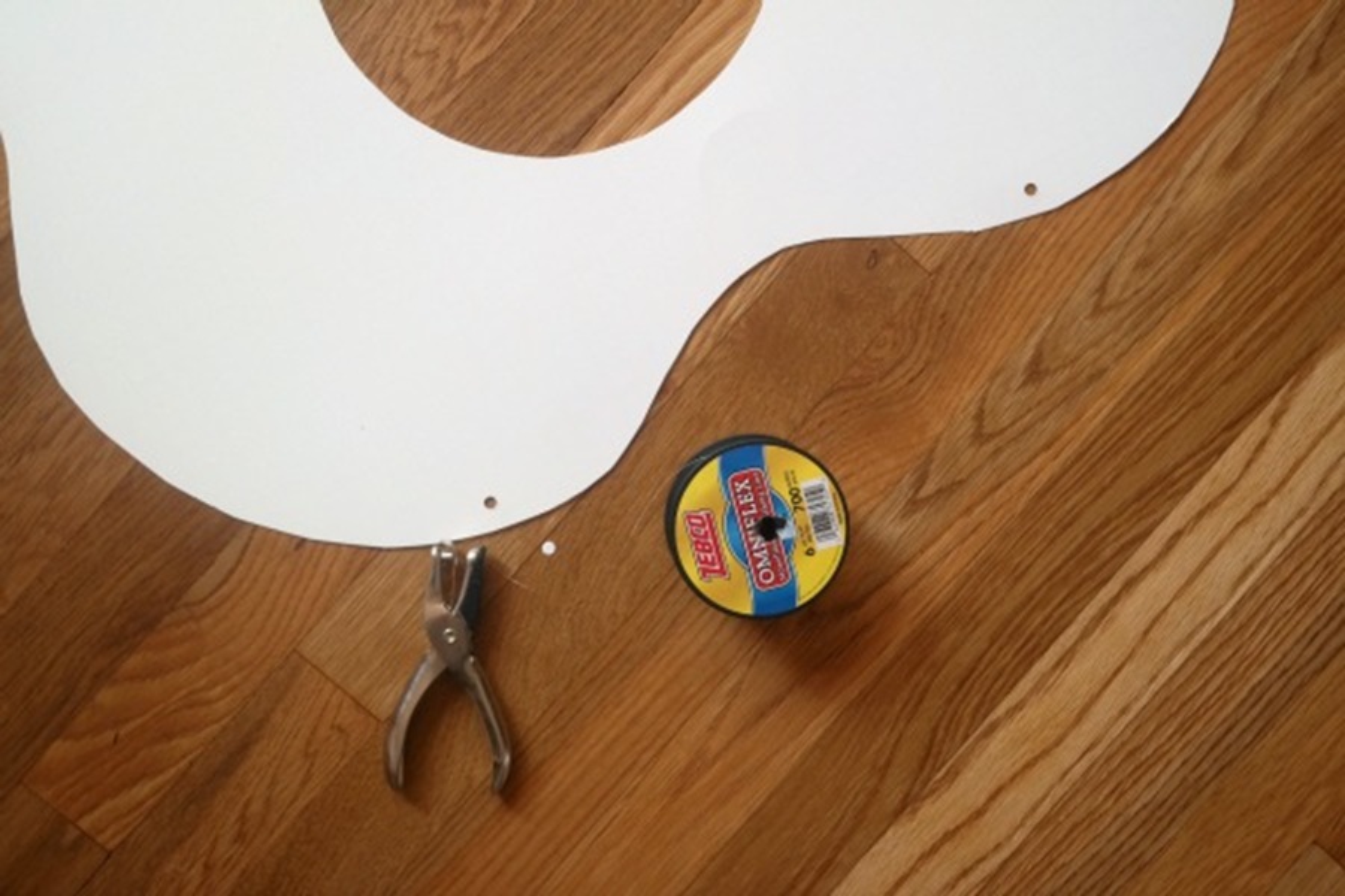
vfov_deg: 33.4
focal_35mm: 40
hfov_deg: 48.5
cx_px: 672
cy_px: 448
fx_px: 1494
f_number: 4
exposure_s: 1/50
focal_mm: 26
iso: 400
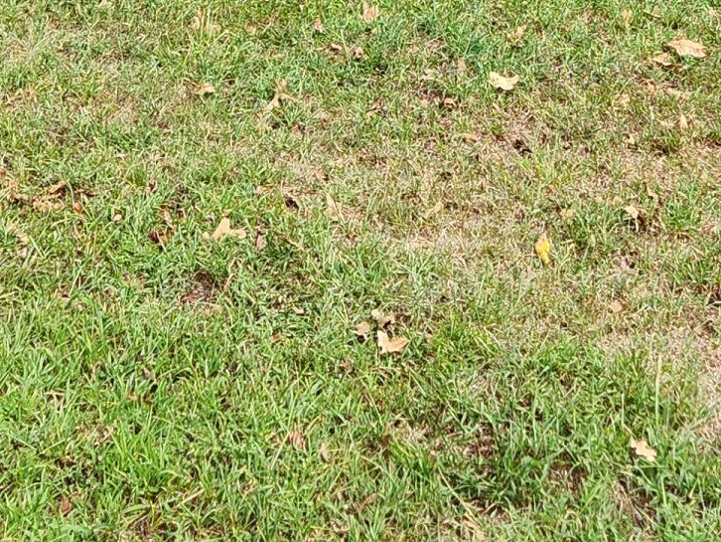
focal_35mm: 95
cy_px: -374
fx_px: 1979
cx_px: 525
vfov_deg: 14.1
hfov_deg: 20.5
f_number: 1.8
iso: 20
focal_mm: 5.4
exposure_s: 1/359
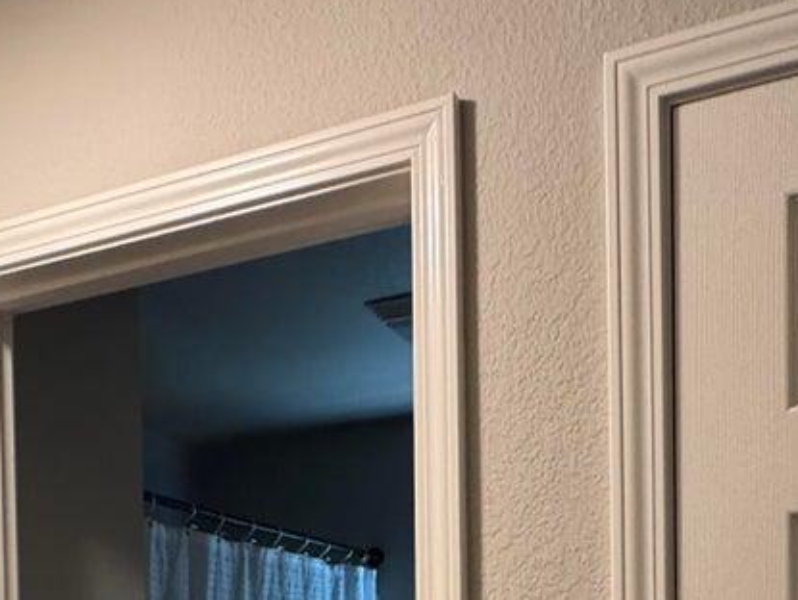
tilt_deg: +0.2
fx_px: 1061
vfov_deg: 27.3
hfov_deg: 41.2
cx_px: 397
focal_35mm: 46
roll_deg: +1.3
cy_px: 744
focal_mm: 2.22
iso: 640
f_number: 2.2
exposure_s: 1/60
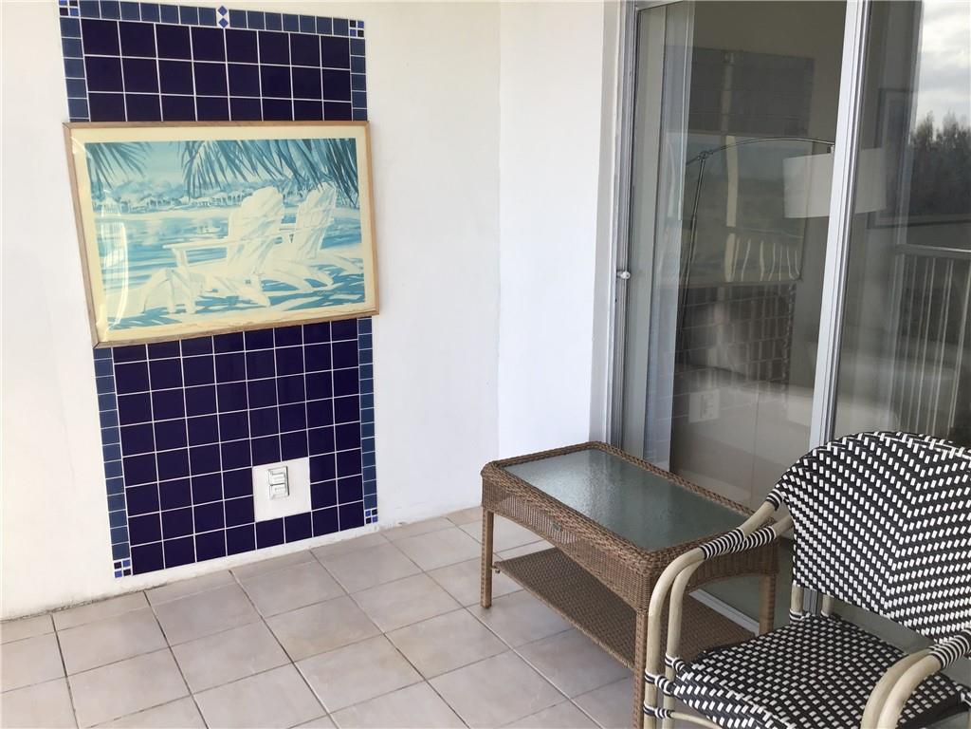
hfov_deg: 58.4
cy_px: 364
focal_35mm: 31
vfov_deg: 45.4
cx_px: 486
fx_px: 870
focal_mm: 3.3
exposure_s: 1/120
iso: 25
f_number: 2.4
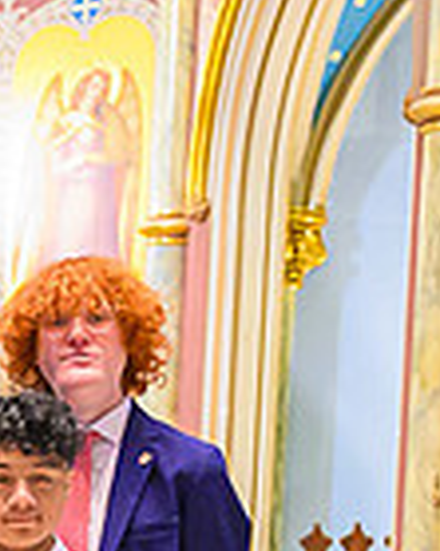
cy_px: 731
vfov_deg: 12.6
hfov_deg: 9.5
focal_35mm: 148
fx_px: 2412
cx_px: -525
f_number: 2.8
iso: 5000
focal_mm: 28
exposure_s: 1/80
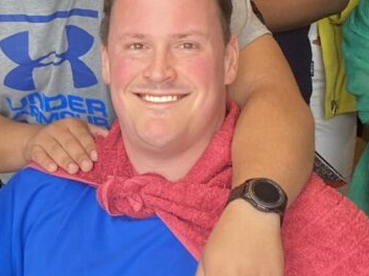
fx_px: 1257
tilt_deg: -10.2
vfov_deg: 12.5
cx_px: -13
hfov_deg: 16.3
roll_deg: -1.5
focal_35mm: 118
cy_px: 42
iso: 125
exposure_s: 1/109
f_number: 1.8
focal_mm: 4.25
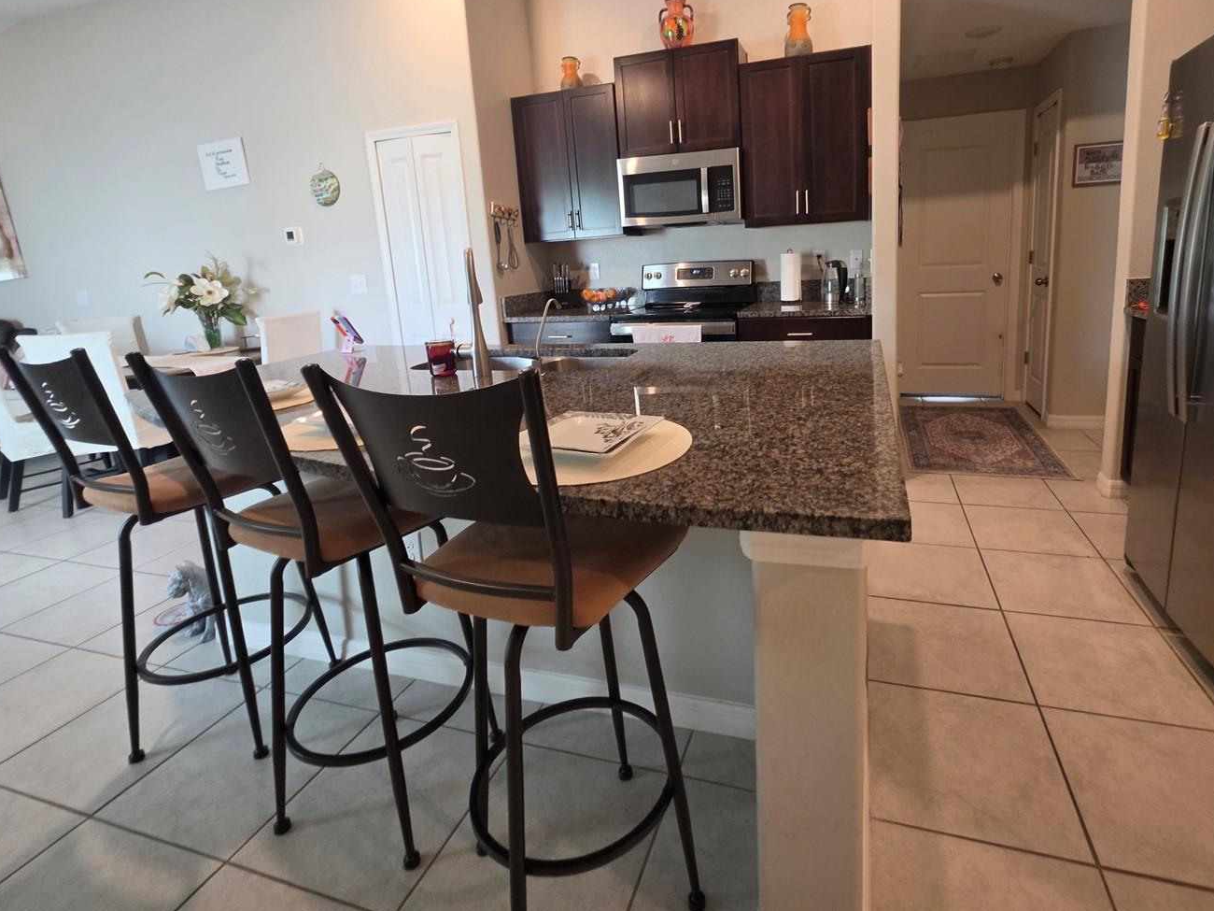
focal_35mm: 16
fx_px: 561
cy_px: 369
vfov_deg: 77.3
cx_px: 690
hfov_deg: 93.9
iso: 160
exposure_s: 1/60
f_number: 1.9
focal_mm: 2.2
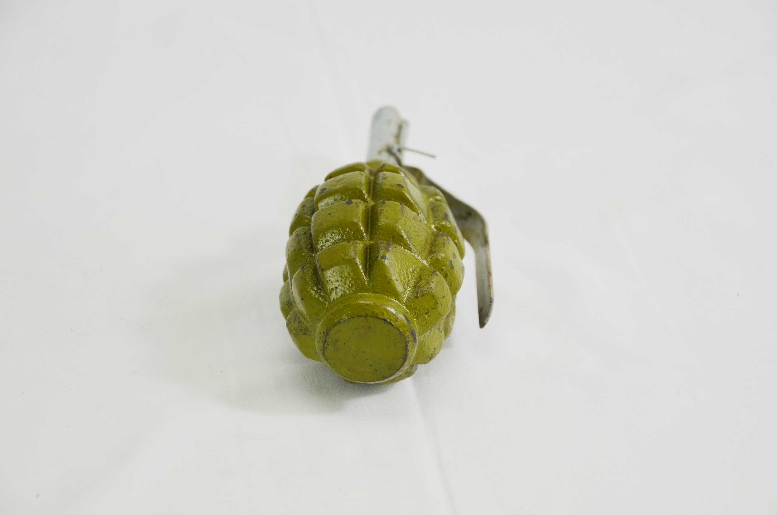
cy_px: 258
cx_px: 388
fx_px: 2132
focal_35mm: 99
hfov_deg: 20.7
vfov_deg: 13.8
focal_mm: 66
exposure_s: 1/250
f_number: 5.3
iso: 400
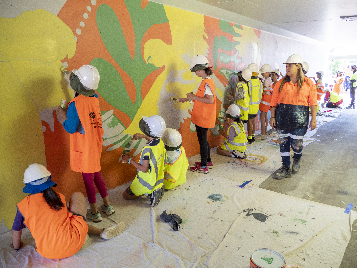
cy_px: 134
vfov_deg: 49.7
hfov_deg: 63.4
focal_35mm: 28
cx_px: 178
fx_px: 289
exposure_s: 1/60
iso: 400
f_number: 4
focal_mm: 14
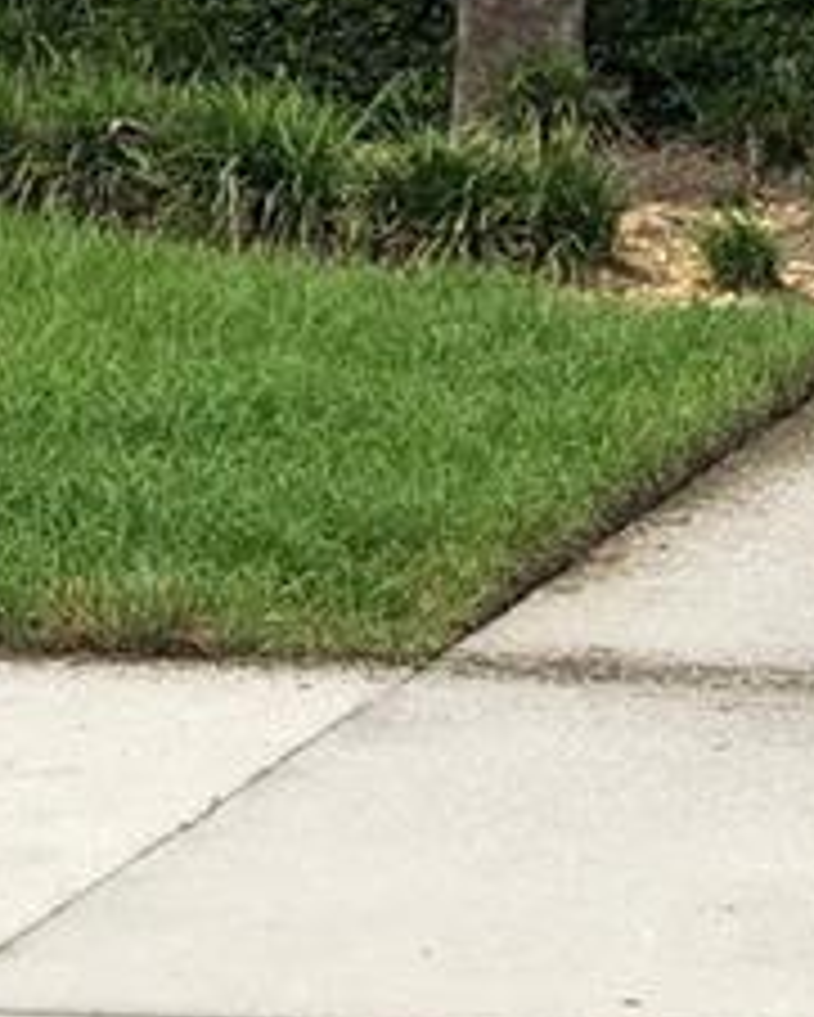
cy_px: -468
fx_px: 4364
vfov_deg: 12.7
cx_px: -121
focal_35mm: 145
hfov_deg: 10.5
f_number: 1.8
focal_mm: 4
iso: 20
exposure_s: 1/1779
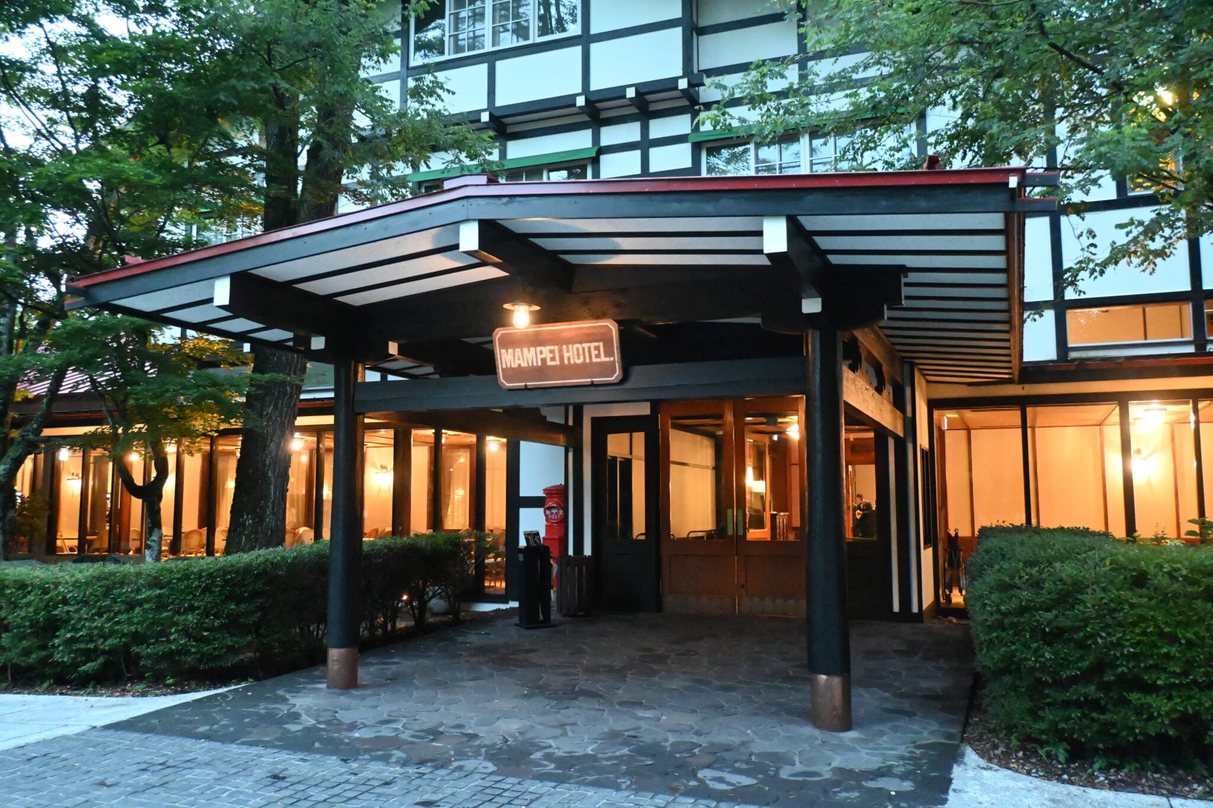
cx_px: 606
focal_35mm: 31
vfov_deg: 42.6
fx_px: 1036
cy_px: 404
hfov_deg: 60.7
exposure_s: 1/60
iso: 12800
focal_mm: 20.5
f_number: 3.8
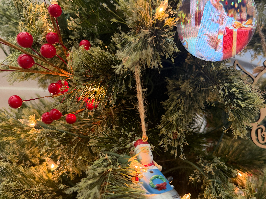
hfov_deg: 55.1
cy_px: 108
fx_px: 254
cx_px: 156
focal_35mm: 33
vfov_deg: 42.9
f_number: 1.78
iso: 250
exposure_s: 1/60
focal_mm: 6.76
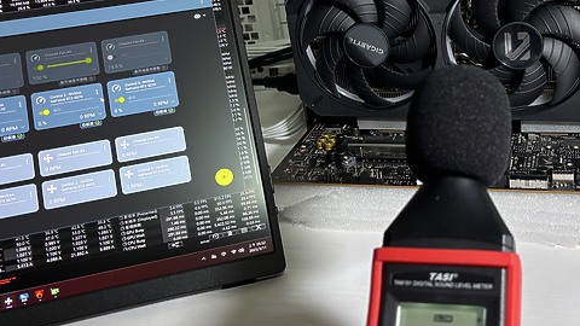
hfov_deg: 43.5
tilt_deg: -23.0
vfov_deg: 25.8
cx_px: 416
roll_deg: +5.1
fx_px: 707
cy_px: 102
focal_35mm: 46
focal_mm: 5.96
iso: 80
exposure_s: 1/60
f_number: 1.6
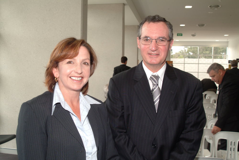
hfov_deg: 53.1
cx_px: 120
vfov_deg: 37.0
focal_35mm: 36
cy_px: 80
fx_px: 239
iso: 400
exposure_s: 1/45
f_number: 8
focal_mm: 24
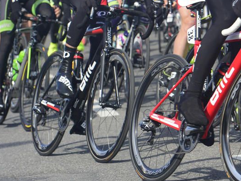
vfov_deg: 5.7
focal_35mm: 262
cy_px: 23
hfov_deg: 7.5
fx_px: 1824
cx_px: 213
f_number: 6.3
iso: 400
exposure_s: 1/800
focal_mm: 120
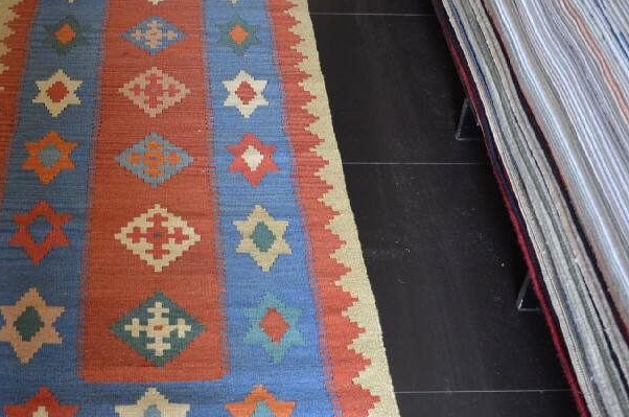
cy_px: 175
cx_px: 147
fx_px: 907
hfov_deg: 37.2
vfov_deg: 25.9
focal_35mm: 52
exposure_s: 1/40
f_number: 3.5
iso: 800
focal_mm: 18
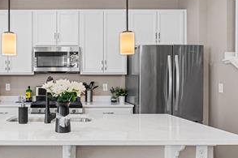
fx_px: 231
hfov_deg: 52.8
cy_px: 84
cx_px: 70
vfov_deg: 37.8
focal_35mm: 35
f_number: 8
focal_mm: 16
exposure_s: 1/30
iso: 200
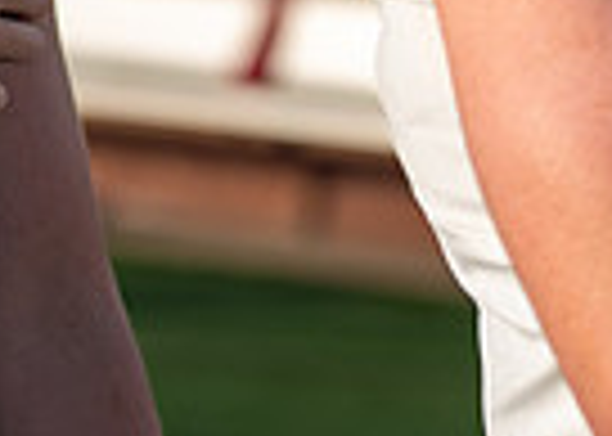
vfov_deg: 4.0
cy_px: -324
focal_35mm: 361
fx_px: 6272
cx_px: -117
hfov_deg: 5.6
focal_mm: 81
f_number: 2.8
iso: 100
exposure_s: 1/1600
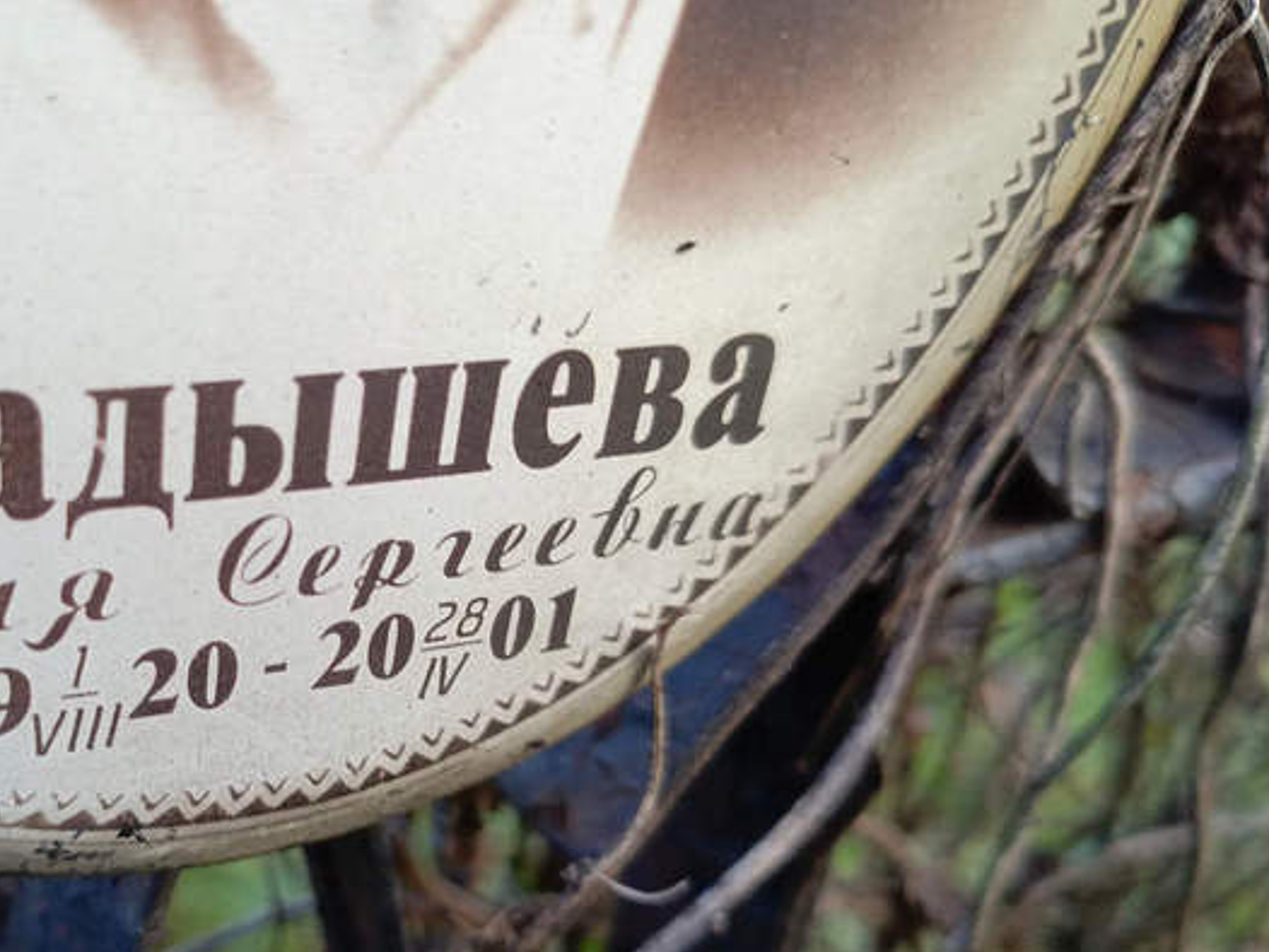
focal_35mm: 38
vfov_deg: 37.5
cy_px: 588
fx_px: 1394
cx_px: 328
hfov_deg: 47.3
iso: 177
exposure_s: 1/50
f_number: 1.69
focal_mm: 4.76
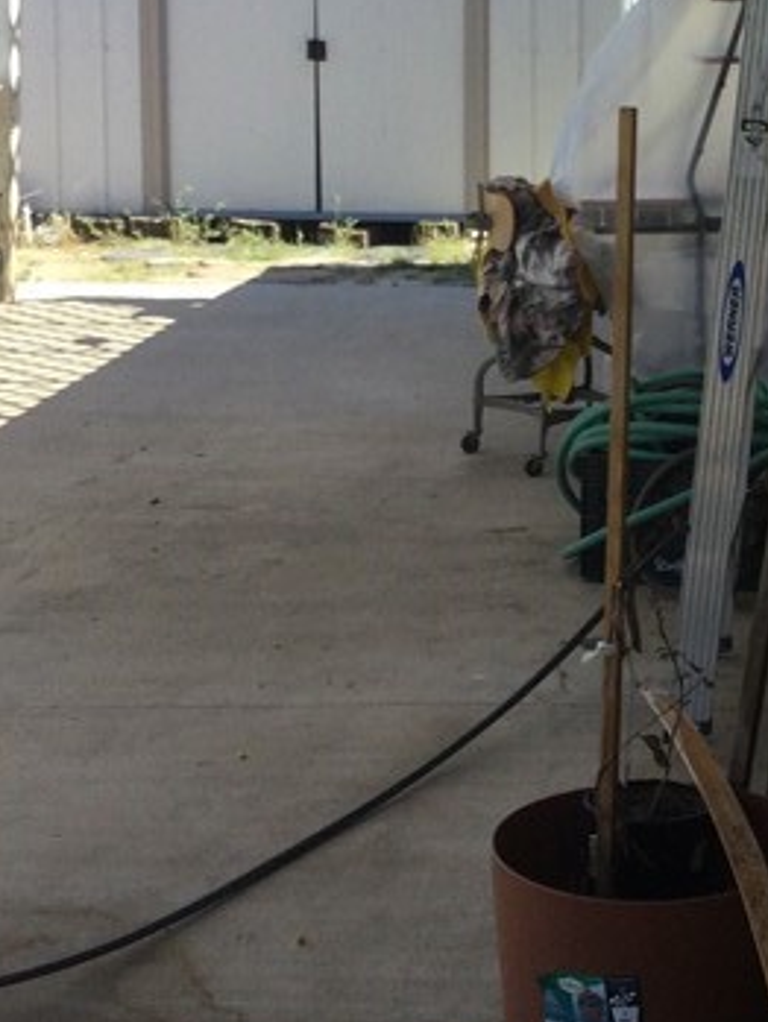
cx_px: 835
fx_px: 2690
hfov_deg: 15.8
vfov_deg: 21.1
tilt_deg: -5.4
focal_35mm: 91
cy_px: 123
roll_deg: +0.5
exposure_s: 1/578
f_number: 2.4
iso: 25
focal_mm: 3.3
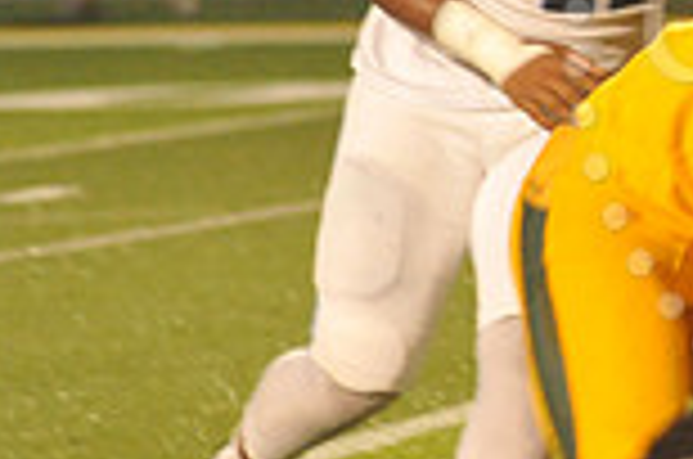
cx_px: 994
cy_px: 36
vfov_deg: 1.8
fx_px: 14484
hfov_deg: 2.7
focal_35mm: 754
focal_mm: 200
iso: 6400
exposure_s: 1/250
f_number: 5
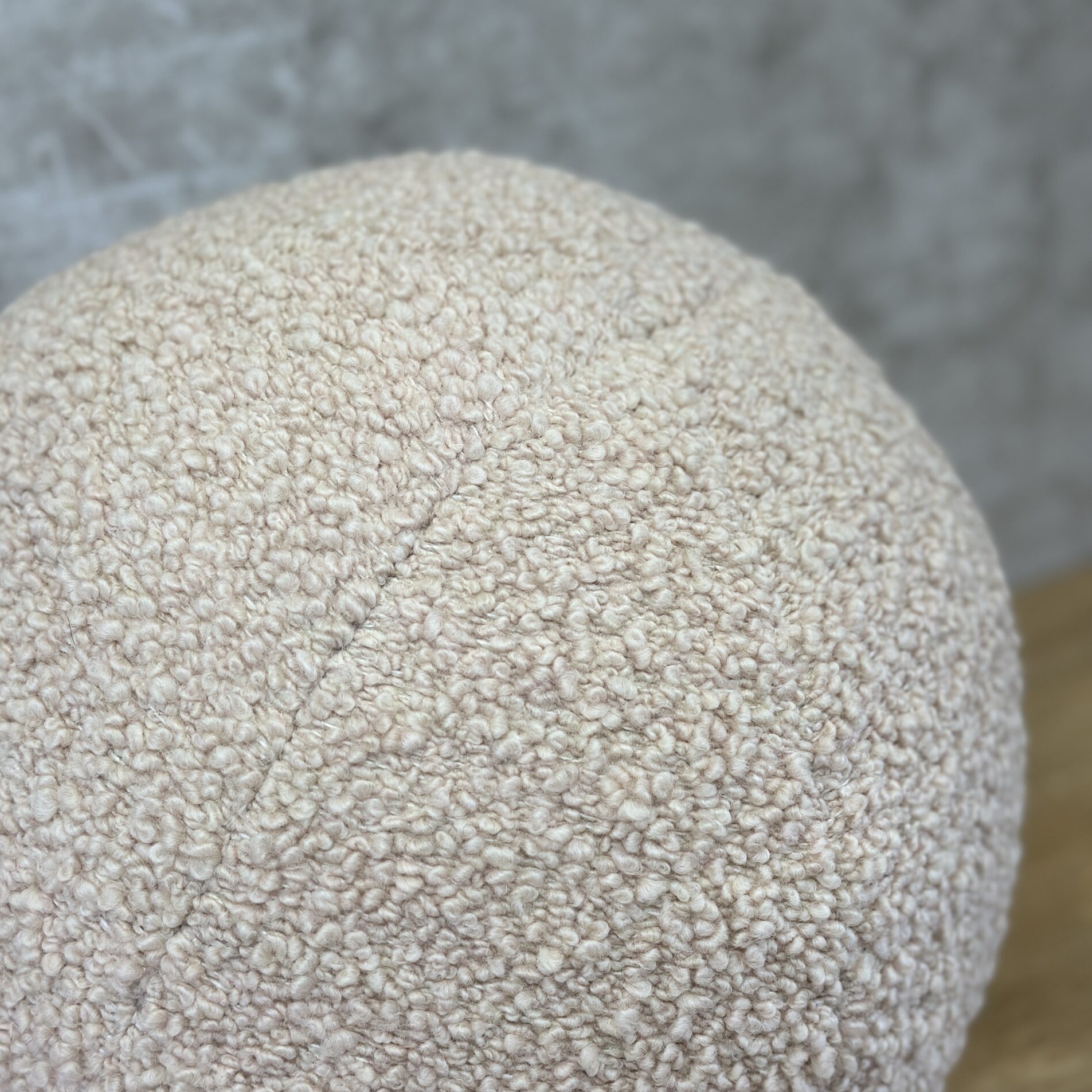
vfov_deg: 30.0
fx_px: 2034
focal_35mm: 57
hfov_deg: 30.0
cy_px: 535
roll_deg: +1.7
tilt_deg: -25.4
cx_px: 542
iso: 80
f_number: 1.78
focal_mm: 6.86
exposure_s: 1/202
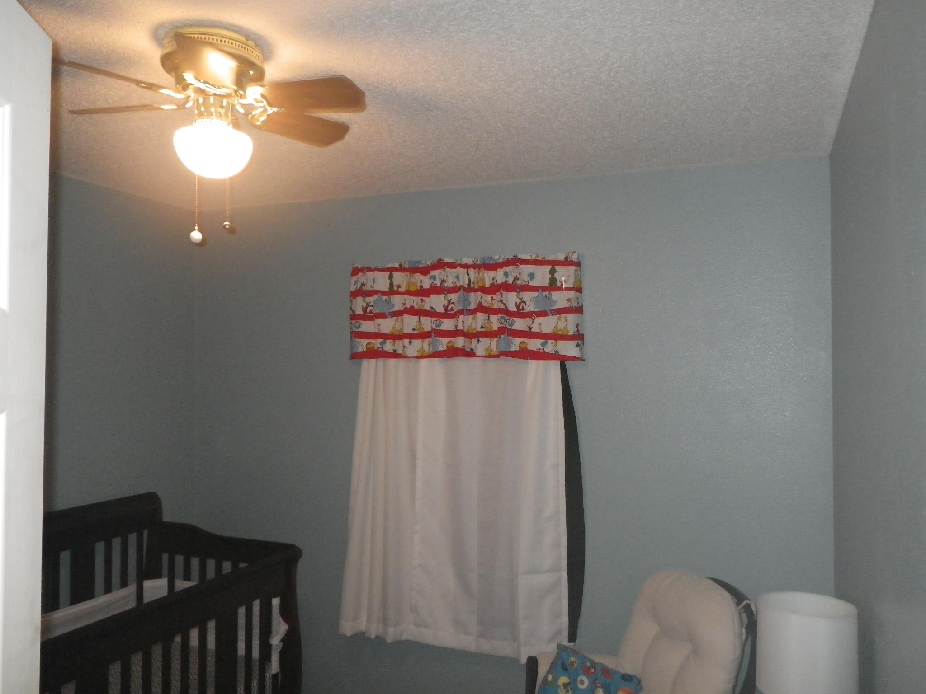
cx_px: 463
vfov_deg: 49.7
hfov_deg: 63.4
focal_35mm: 28
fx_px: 749
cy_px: 347
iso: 400
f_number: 3.5
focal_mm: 5
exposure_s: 1/50
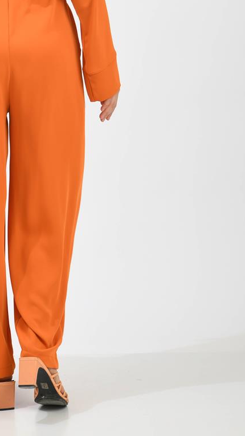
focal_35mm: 113
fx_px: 1306
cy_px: 79
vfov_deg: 18.7
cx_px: 13
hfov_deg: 10.6
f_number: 9
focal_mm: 55
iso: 100
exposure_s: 1/160
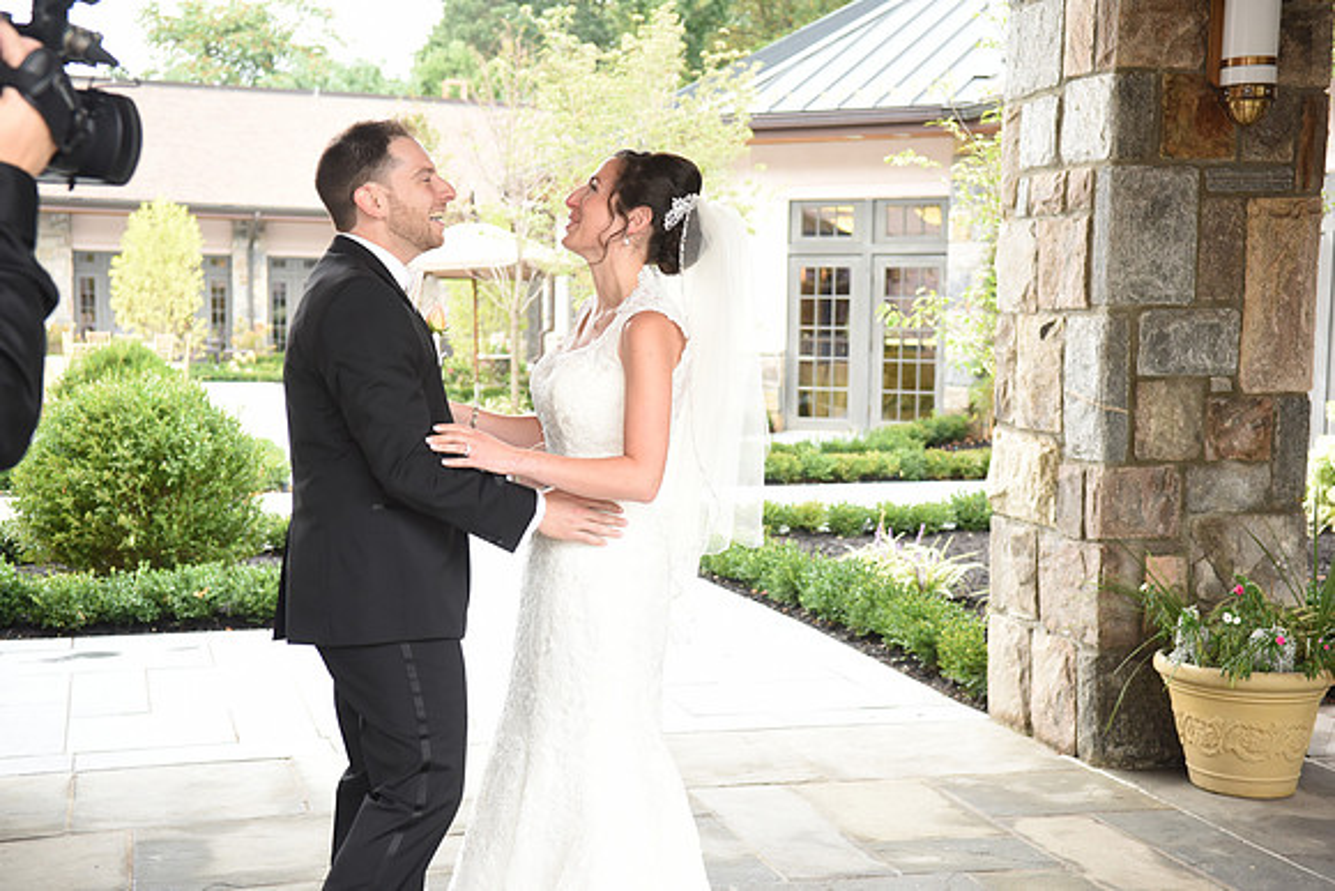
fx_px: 1855
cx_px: 668
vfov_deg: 27.0
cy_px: 446
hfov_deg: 39.6
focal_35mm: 50
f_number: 5
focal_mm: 50
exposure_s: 1/250
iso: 1000
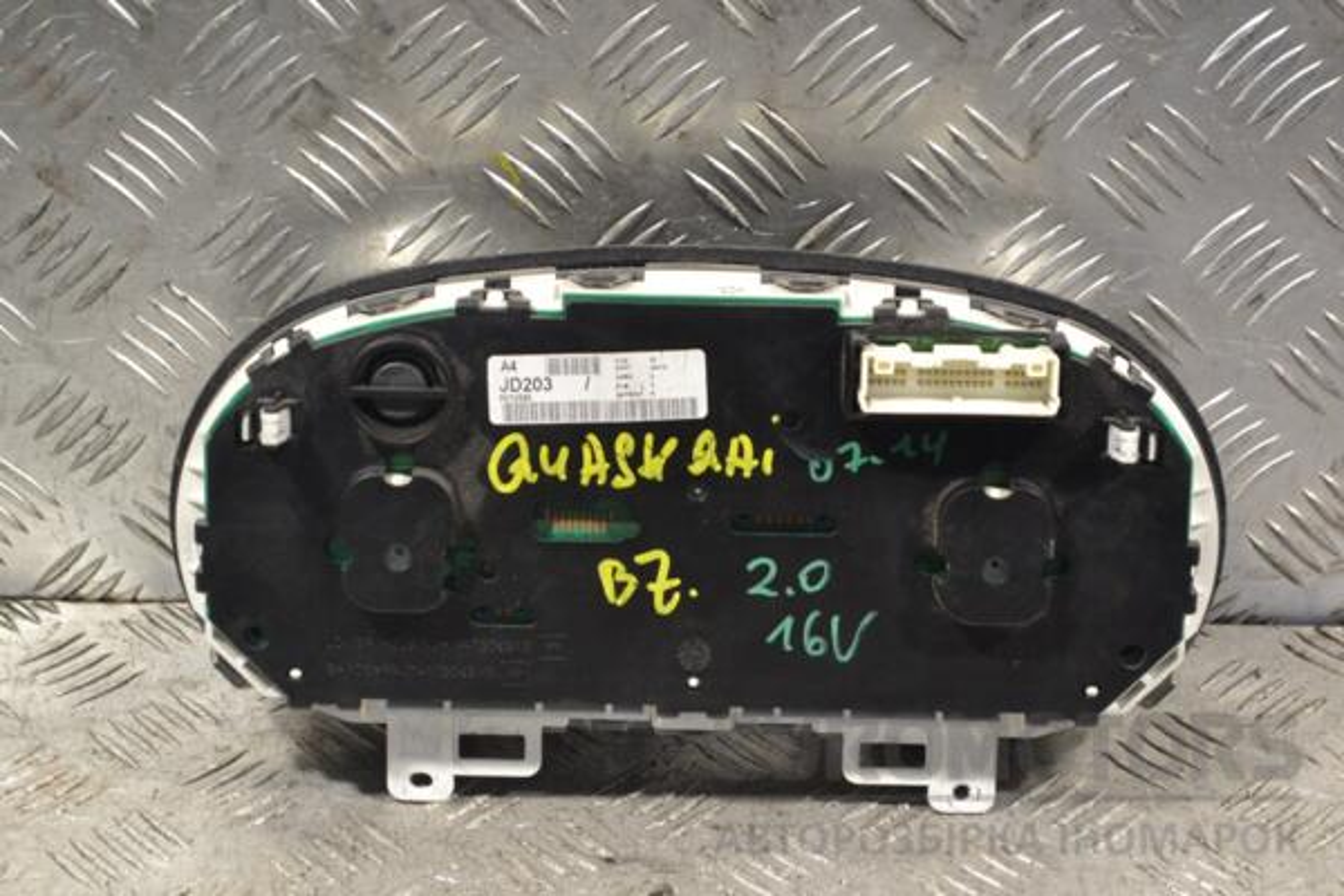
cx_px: 672
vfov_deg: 16.6
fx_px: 3080
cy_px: 448
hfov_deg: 24.6
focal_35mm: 82
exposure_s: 1/250
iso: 3200
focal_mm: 55
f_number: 8
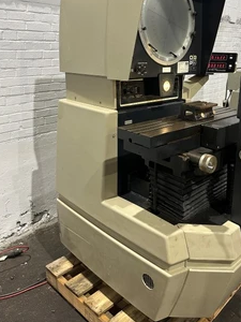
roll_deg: -1.0
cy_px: 123
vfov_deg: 56.2
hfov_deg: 43.7
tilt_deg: -10.8
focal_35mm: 32
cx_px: 155
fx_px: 297
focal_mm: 6.86
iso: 250
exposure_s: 1/60
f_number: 1.78
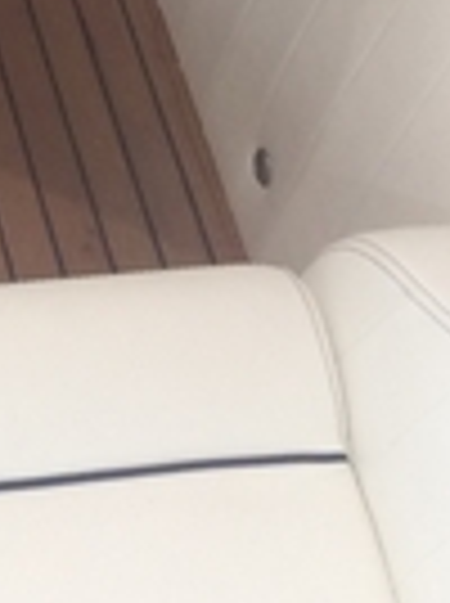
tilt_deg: -43.5
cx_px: -410
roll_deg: +0.5
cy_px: -270
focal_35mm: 130
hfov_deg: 10.6
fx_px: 2261
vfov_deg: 14.3
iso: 50
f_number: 2.2
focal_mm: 4.15
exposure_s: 1/33
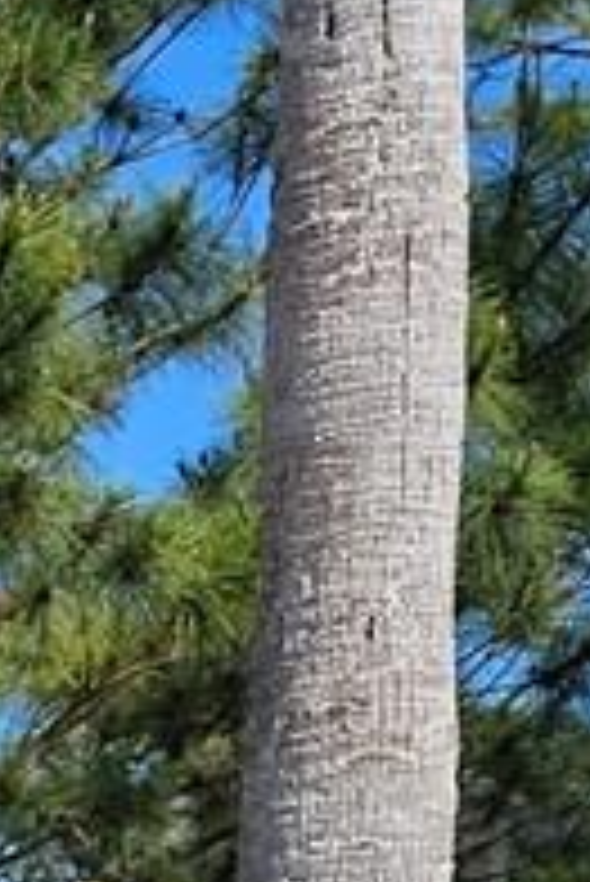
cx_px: -1955
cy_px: 1994
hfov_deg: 5.8
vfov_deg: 9.5
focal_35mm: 195
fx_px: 4785
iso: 10
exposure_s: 1/1205
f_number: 1.7
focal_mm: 6.3
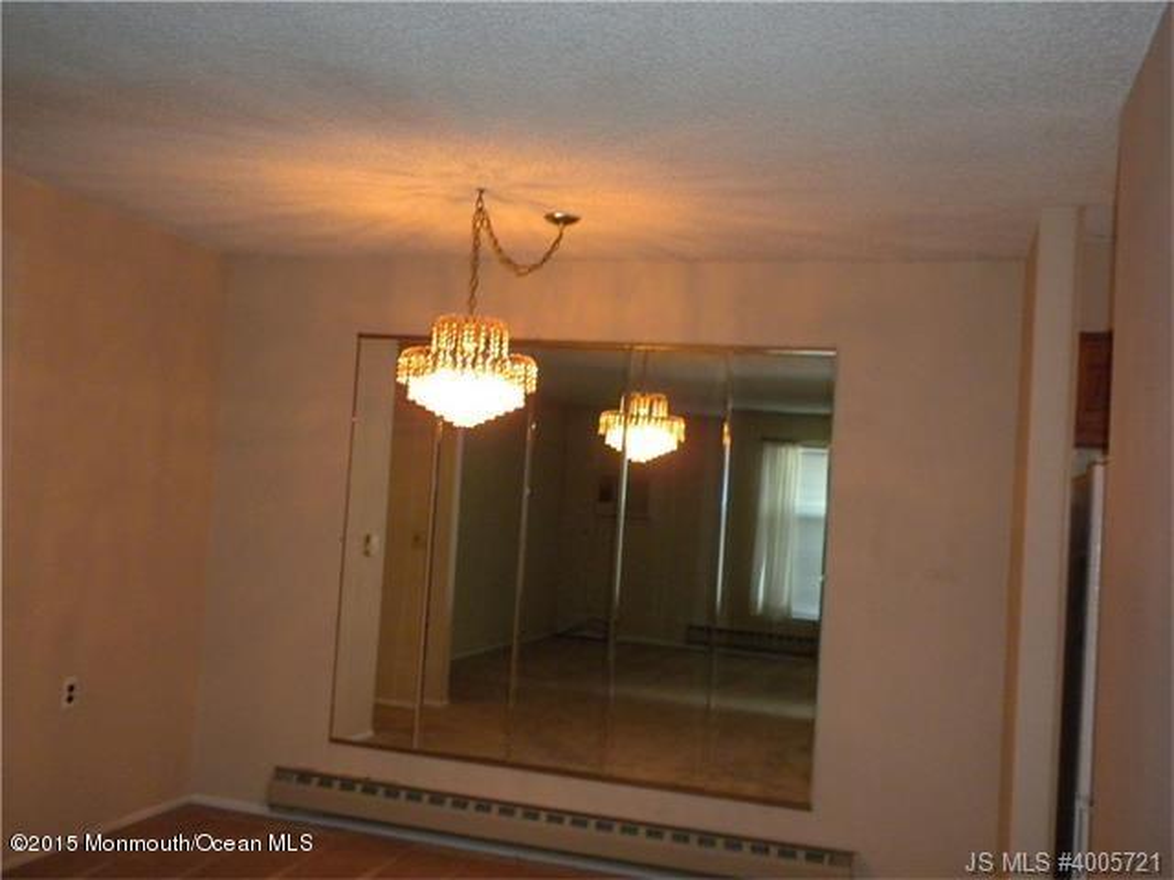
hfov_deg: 50.1
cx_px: 587
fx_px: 1255
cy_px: 440
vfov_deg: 38.7
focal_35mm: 37
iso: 400
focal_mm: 6.6
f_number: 3.5
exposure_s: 1/30
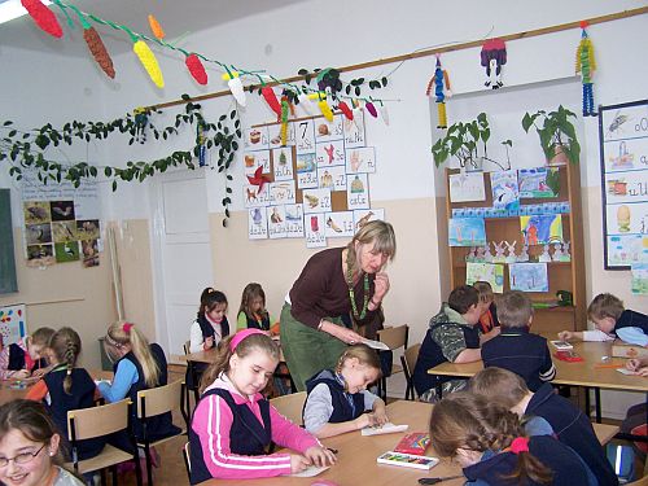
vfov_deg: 37.7
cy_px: 243
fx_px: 711
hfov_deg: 49.0
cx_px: 324
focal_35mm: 38
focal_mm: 6.3
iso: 140
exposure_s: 1/60
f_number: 2.8
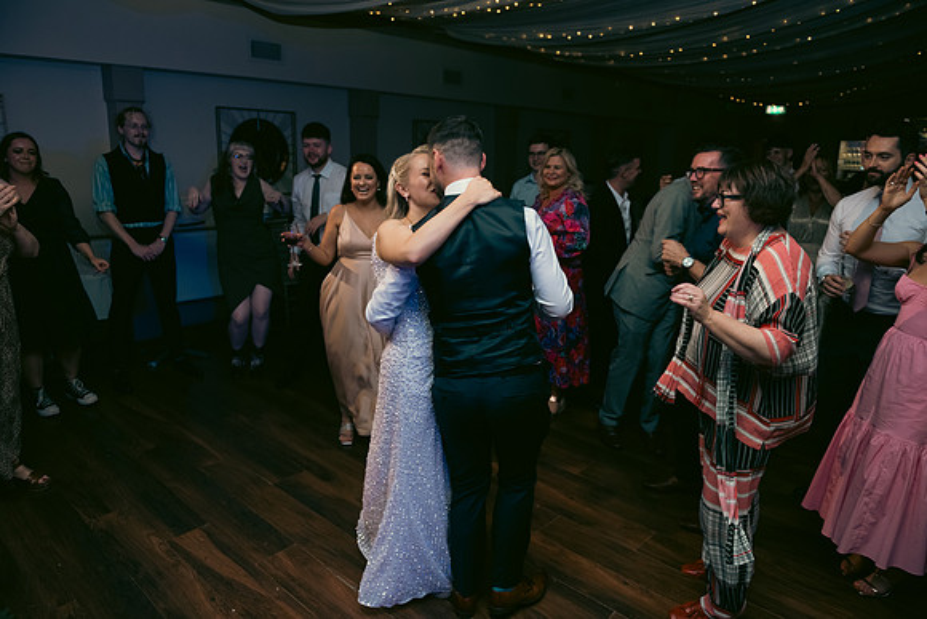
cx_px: 464
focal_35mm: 24
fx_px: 618
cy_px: 310
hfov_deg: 73.7
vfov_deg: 53.2
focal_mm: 24
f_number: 3.5
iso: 800
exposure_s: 1/160
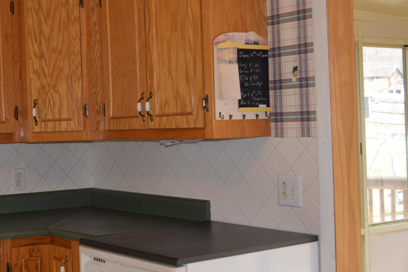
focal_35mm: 62
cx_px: 72
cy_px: 116
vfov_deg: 21.9
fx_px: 703
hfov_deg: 31.4
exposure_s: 1/125
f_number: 4
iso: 400
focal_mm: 24
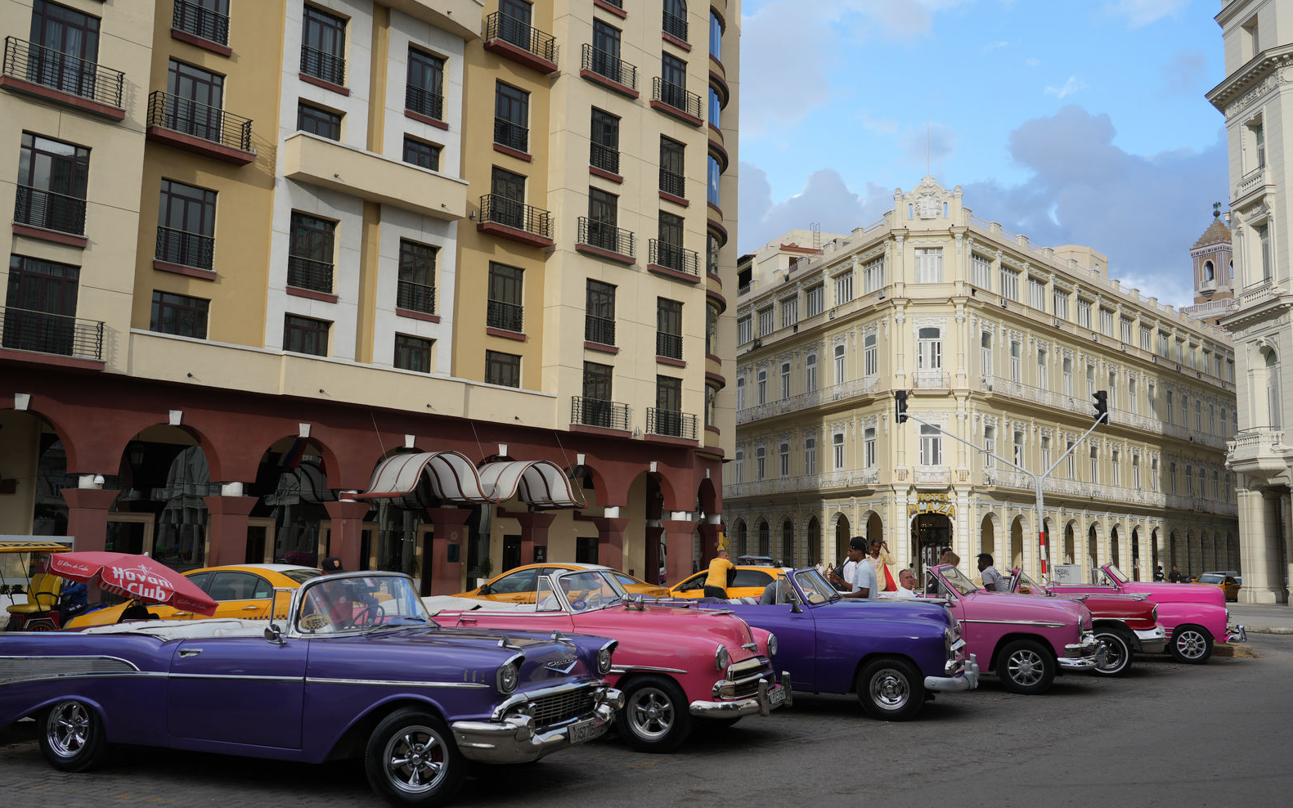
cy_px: 394
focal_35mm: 33
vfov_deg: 38.3
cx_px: 644
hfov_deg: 58.1
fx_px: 1163
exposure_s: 1/320
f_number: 5.6
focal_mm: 32
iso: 100
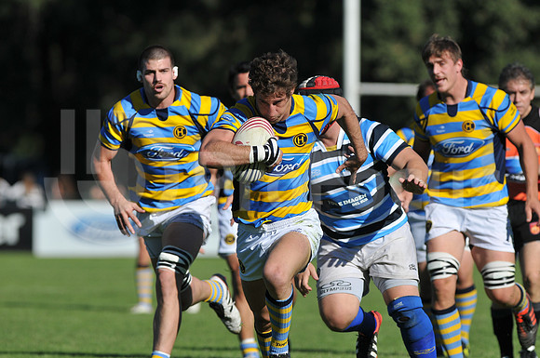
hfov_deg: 4.6
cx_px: 270
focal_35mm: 450
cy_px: 179
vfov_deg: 3.0
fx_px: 6741
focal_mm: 300
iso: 200
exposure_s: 1/3200
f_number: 3.5
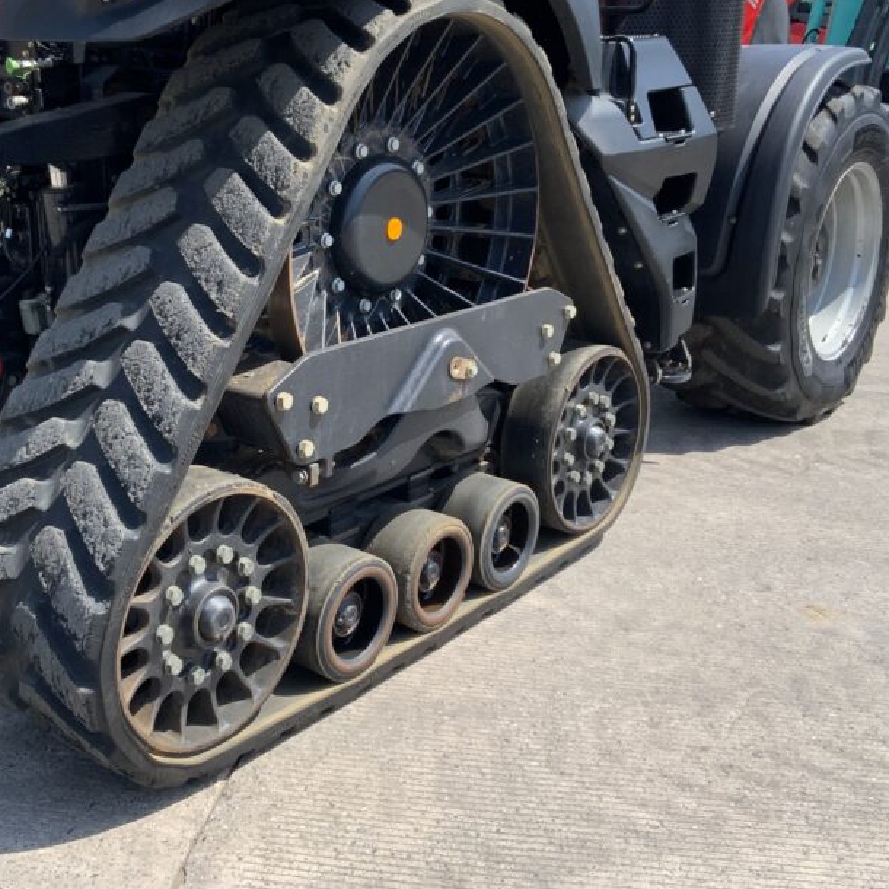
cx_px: 331
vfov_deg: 39.0
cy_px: 354
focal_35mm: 43
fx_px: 1249
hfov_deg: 38.9
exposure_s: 1/816
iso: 16
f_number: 1.8
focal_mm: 3
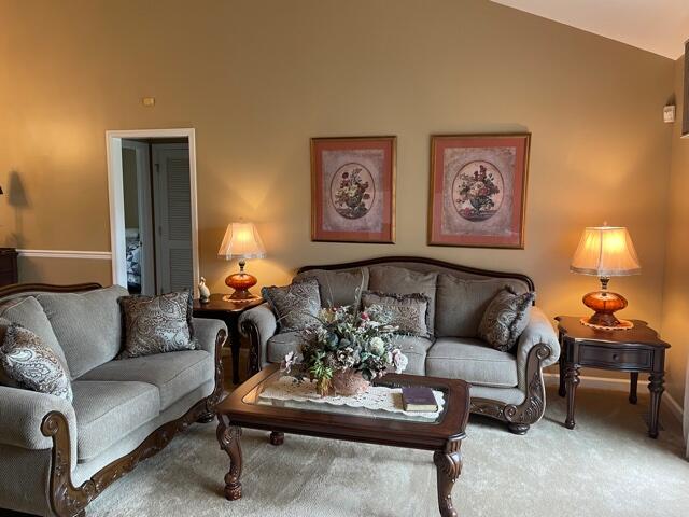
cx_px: 344
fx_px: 518
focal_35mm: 26
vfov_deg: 53.1
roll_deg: +0.1
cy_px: 258
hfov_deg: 67.3
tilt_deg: -4.9
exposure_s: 1/60
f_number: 1.6
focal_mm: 4.2
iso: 160
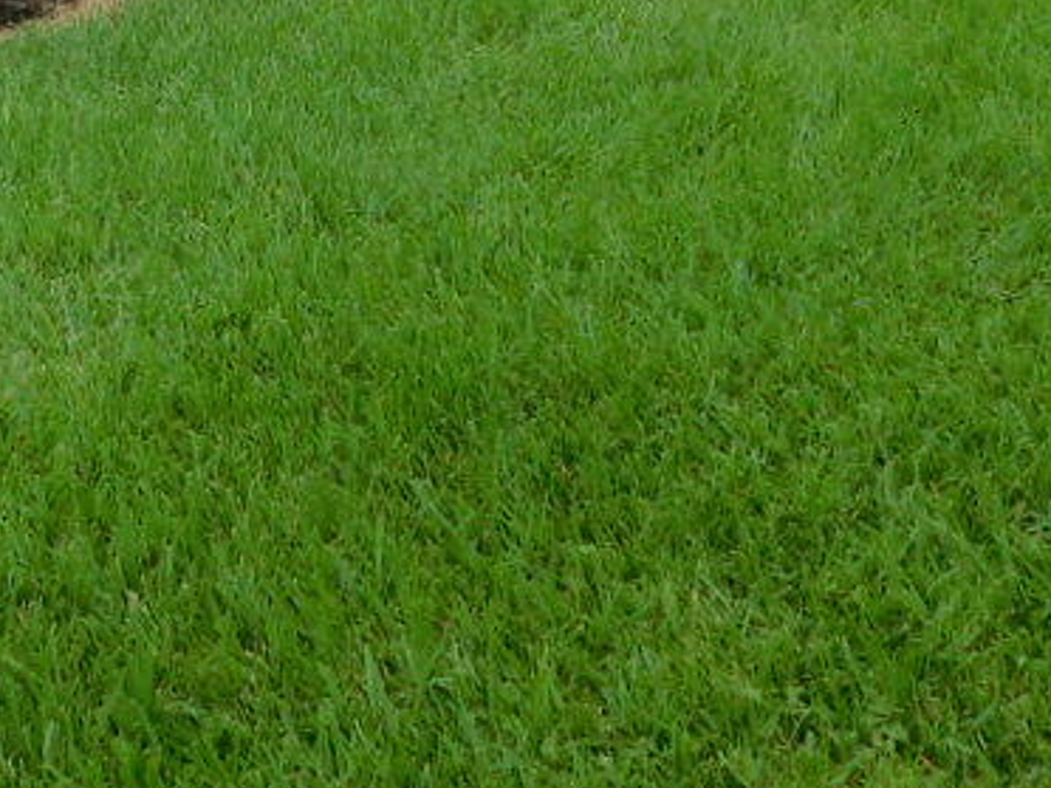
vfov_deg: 14.1
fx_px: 3006
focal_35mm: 99
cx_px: 266
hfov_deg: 19.7
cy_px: -367
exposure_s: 1/500
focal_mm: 4
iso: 125
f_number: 3
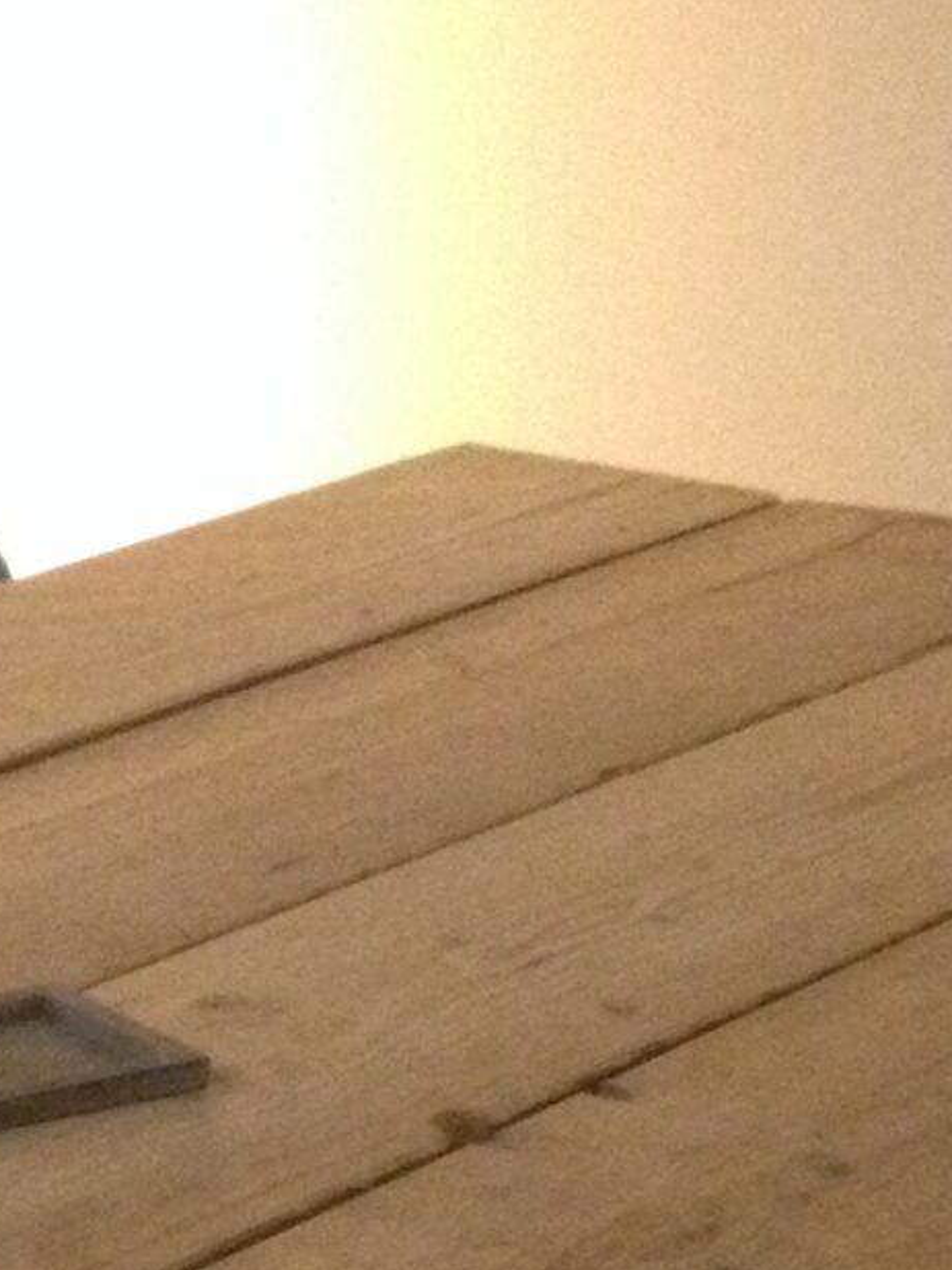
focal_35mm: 145
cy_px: 1560
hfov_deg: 10.0
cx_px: -327
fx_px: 5321
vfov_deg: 13.2
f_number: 2.4
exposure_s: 1/15
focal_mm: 4.28
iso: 500
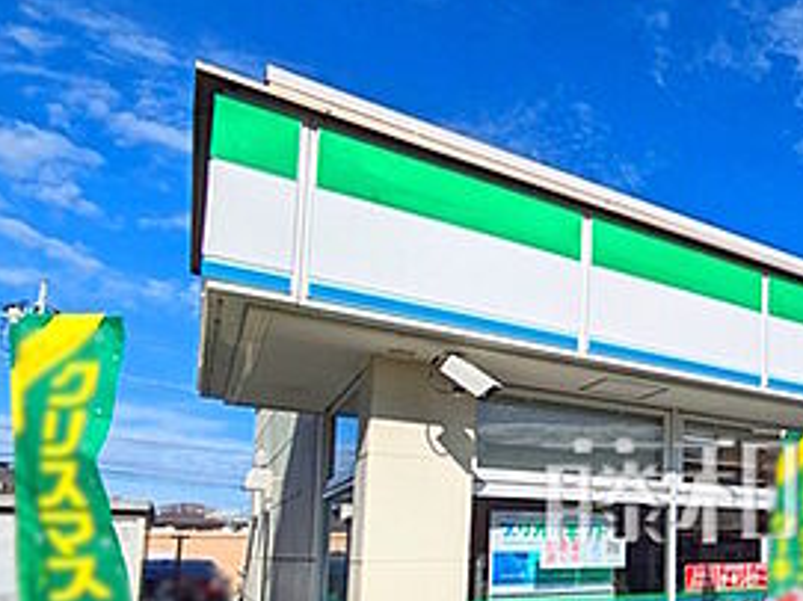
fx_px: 719
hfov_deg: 45.7
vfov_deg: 43.1
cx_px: 856
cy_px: 488
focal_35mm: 31
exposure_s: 1/7407
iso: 52
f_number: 2.2
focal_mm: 1.83
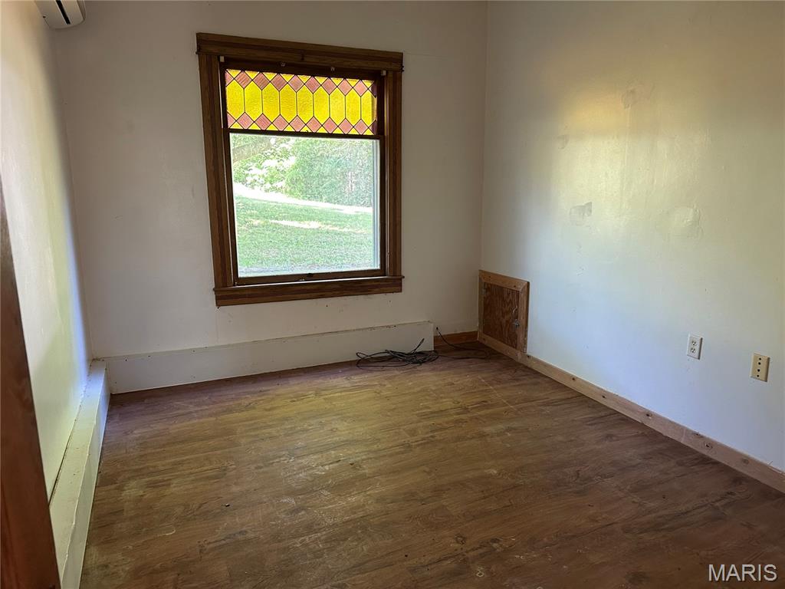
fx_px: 544
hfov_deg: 71.6
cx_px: 392
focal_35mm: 24
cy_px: 294
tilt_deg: -10.1
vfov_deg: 56.8
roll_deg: +0.3
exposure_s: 1/60
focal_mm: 6.86
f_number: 1.78
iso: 250
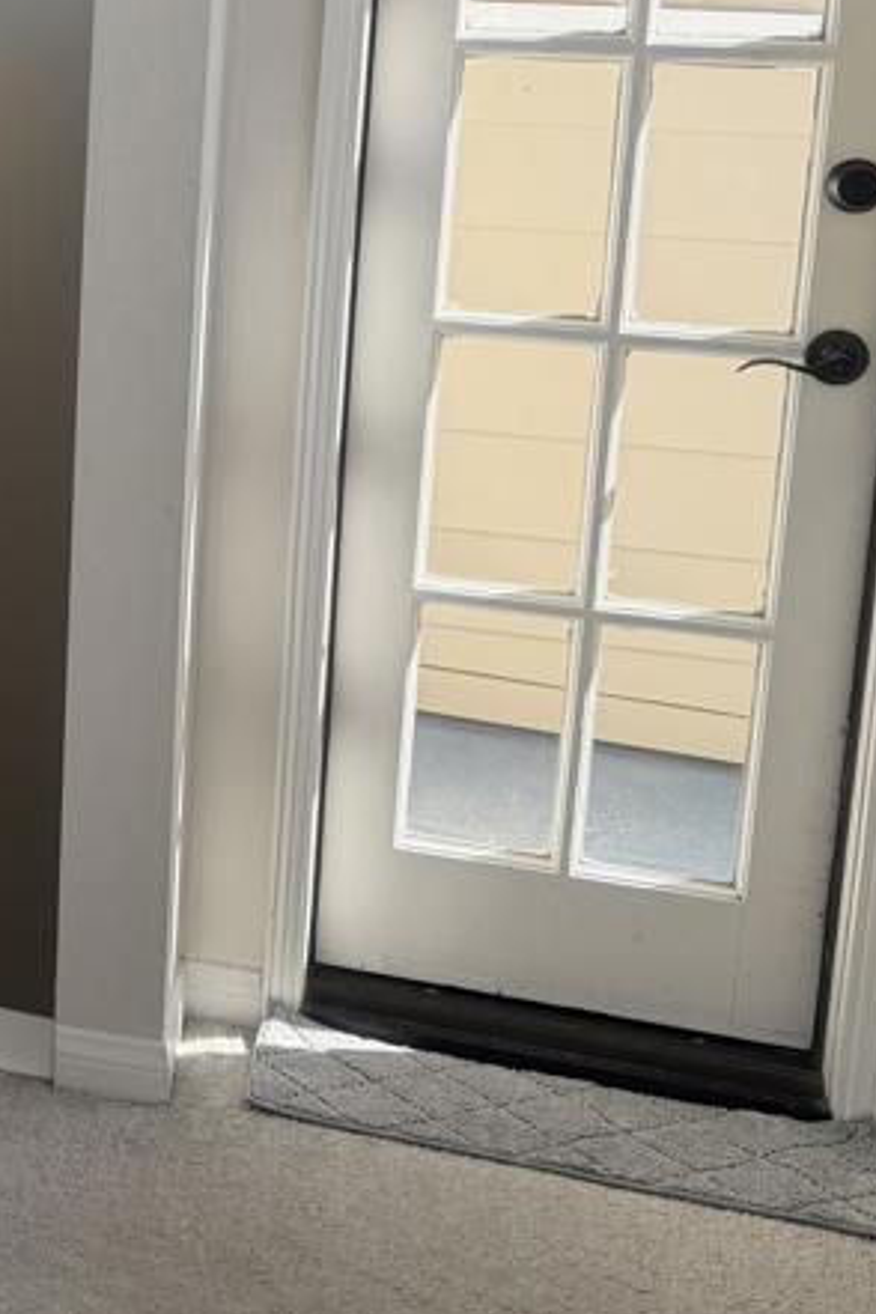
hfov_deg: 20.4
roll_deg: +0.1
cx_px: -393
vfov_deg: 33.5
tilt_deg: -8.3
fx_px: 2117
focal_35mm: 58
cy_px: 262
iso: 80
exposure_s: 1/671
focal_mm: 6.76
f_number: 1.78
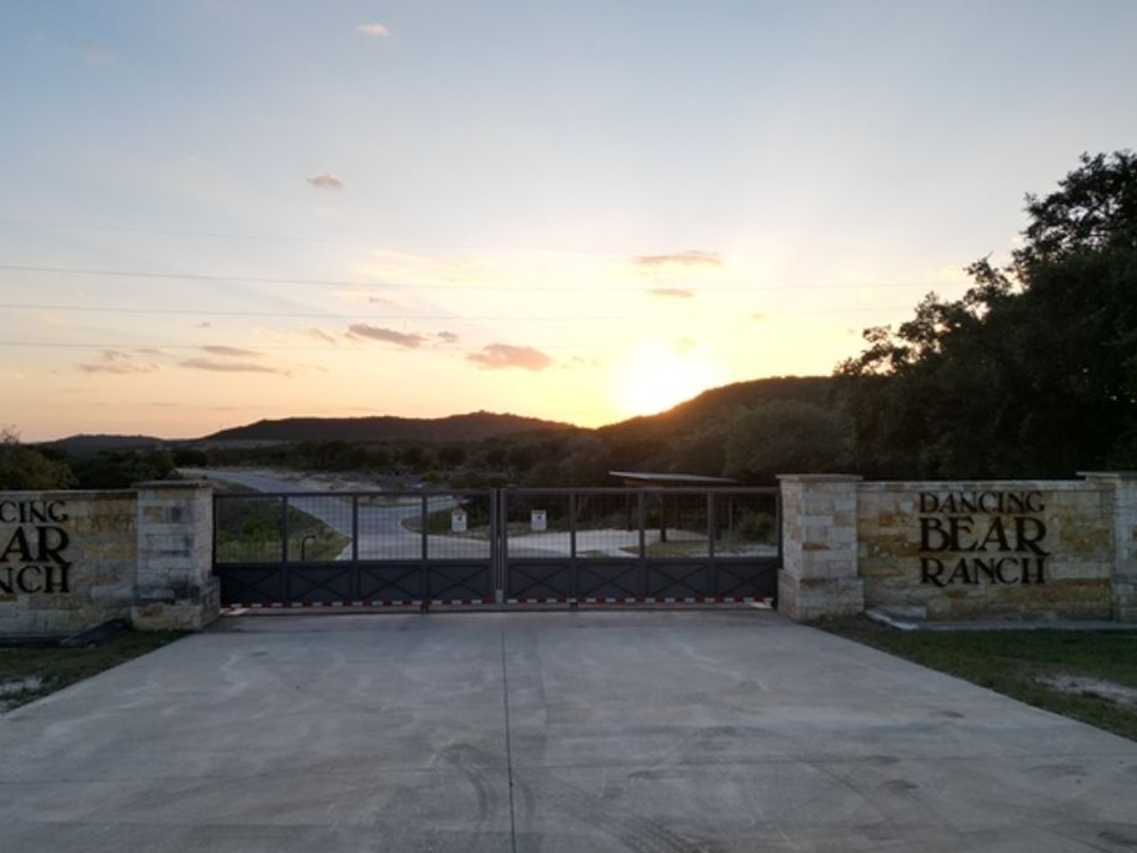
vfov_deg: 51.4
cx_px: 517
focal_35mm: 27
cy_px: 430
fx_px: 887
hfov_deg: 65.2
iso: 110
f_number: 1.7
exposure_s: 1/1000
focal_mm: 6.72
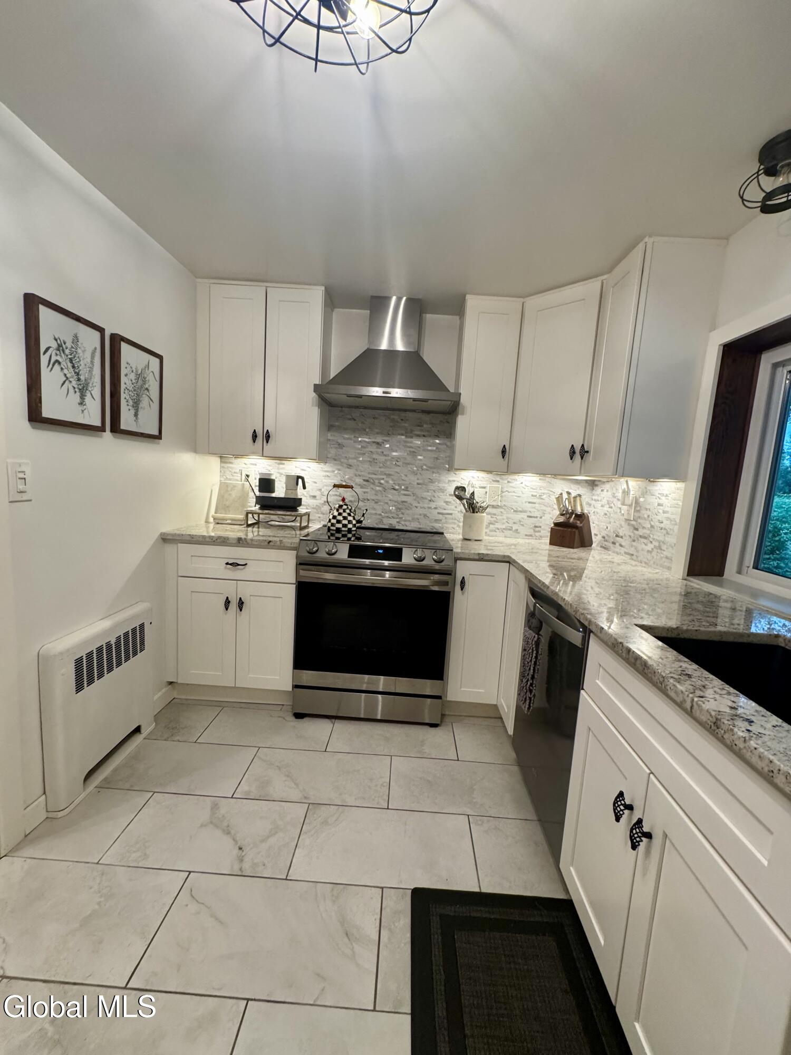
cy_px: 528
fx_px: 427
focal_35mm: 14
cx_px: 396
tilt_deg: -7.0
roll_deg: -3.4
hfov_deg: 85.7
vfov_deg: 102.1
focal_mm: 2.22
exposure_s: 1/60
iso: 320
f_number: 2.2
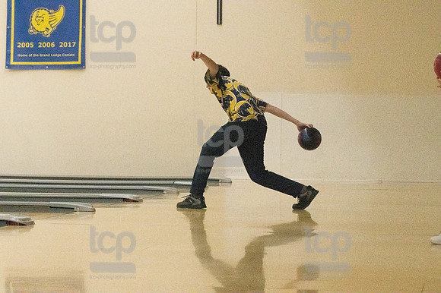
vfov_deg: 13.0
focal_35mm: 105
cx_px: 220
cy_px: 146
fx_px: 1285
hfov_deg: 19.5
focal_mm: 70
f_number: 4.5
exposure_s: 1/1250
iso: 10000
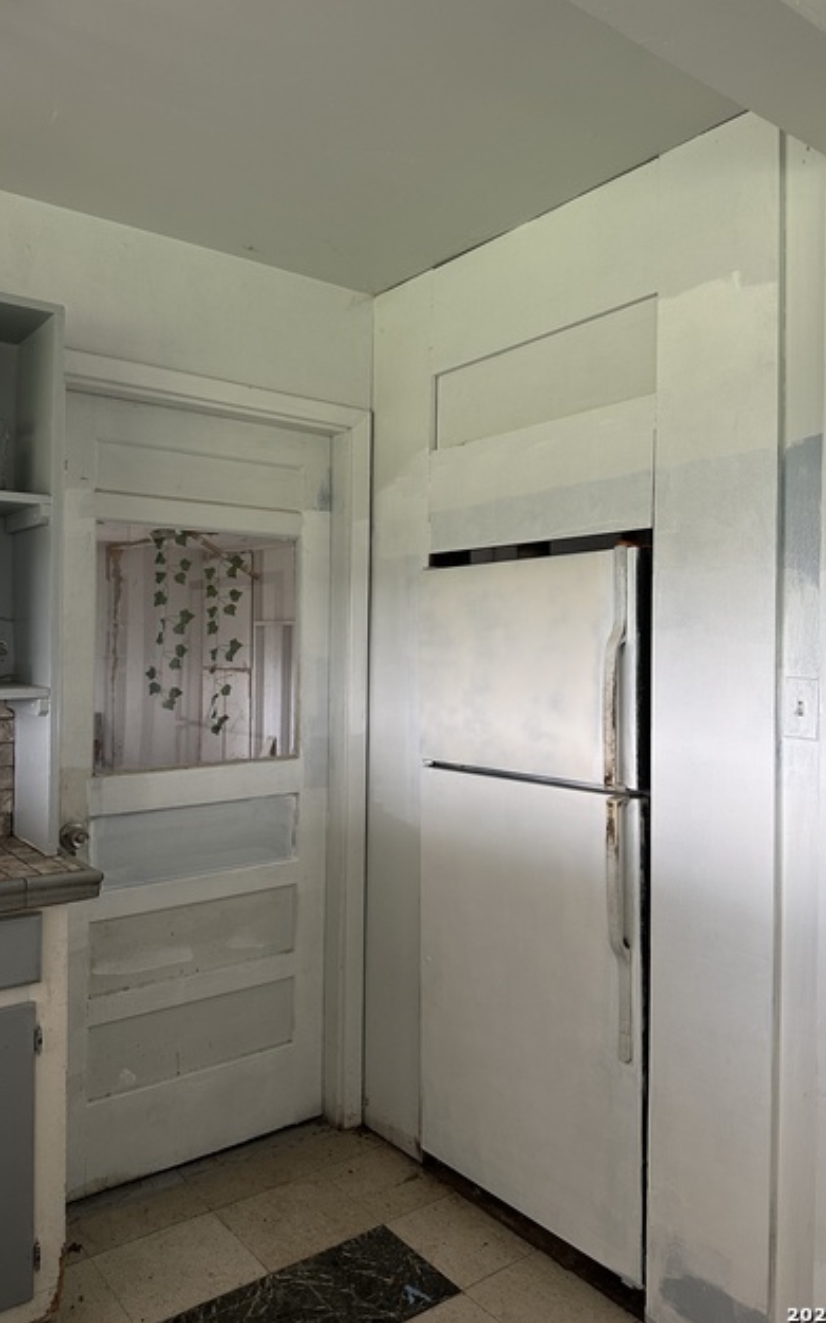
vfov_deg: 70.4
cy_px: 651
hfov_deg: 47.5
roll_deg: -1.1
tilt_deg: +0.7
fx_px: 937
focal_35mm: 26
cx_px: 448
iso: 160
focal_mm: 6.86
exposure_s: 1/60
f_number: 1.78
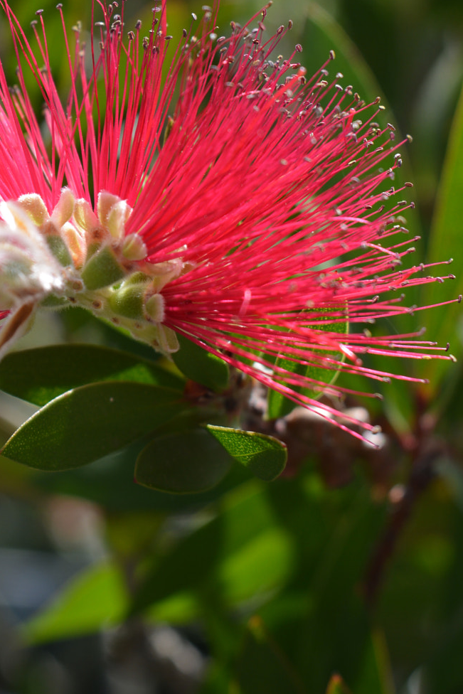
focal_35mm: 118
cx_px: 97
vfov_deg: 17.3
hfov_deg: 11.6
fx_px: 2275
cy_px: 288
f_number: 8
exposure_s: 1/125
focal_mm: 48
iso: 100
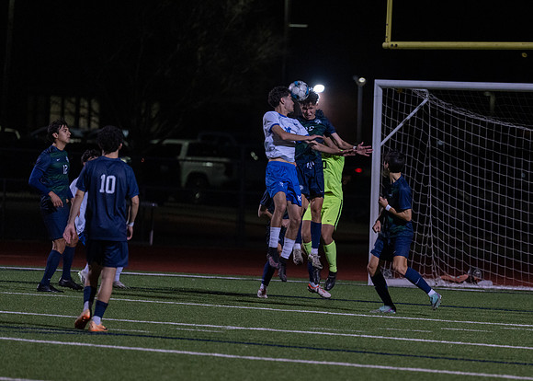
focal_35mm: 303
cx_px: 385
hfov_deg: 6.6
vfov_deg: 4.7
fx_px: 4592
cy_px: 242
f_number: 2.8
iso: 2500
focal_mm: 200
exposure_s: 1/1250
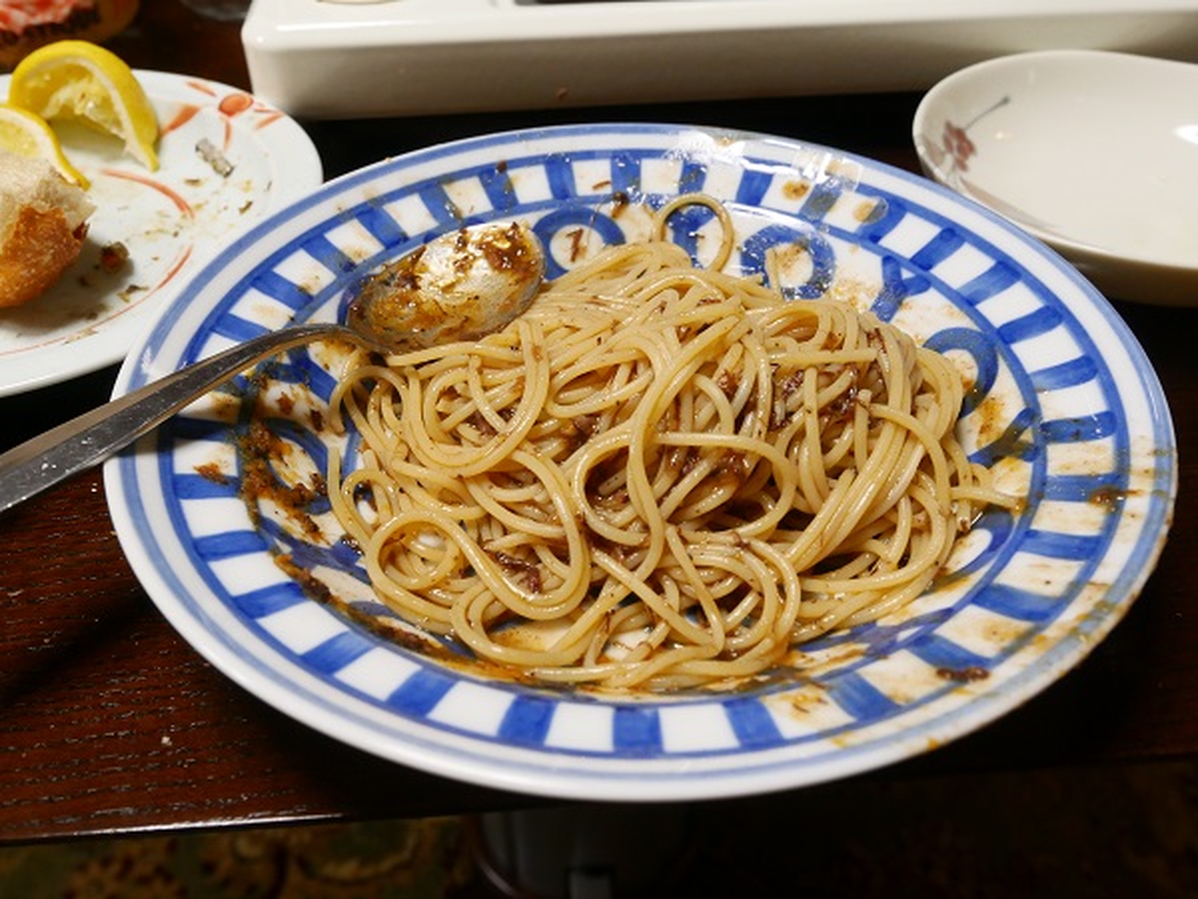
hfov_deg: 54.0
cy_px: 450
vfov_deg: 41.8
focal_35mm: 34
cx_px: 599
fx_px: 1177
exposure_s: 1/60
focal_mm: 17
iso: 1600
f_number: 5.5
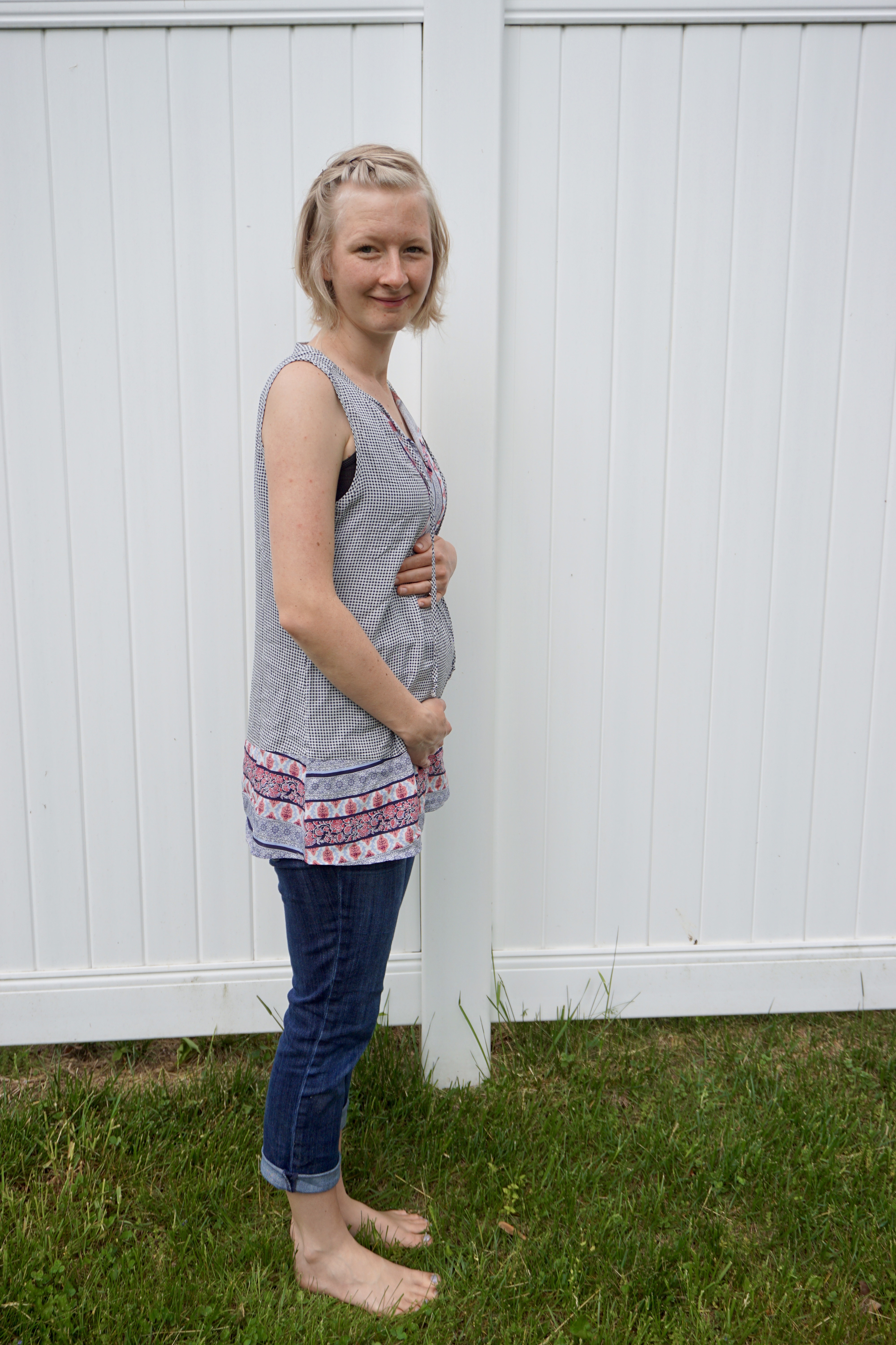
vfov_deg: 55.1
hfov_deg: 38.4
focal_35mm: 34
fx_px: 1288
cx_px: 448
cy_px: 672
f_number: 4.5
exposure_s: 1/200
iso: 100
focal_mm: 23
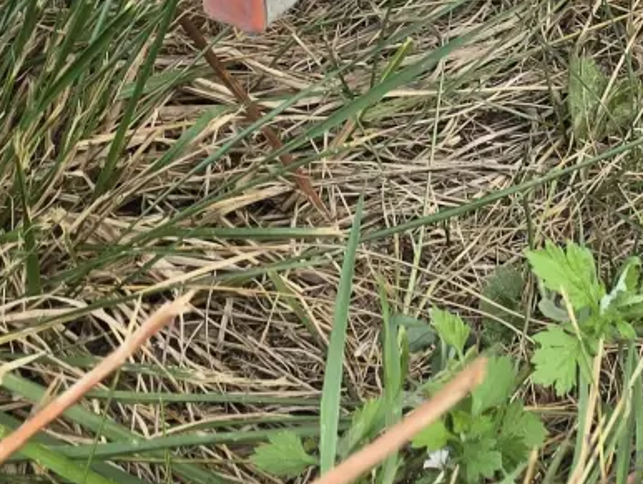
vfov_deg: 12.0
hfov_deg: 16.4
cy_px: -374
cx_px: 821
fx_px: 2120
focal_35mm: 114
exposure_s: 1/180
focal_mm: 6.3
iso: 20
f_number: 1.7
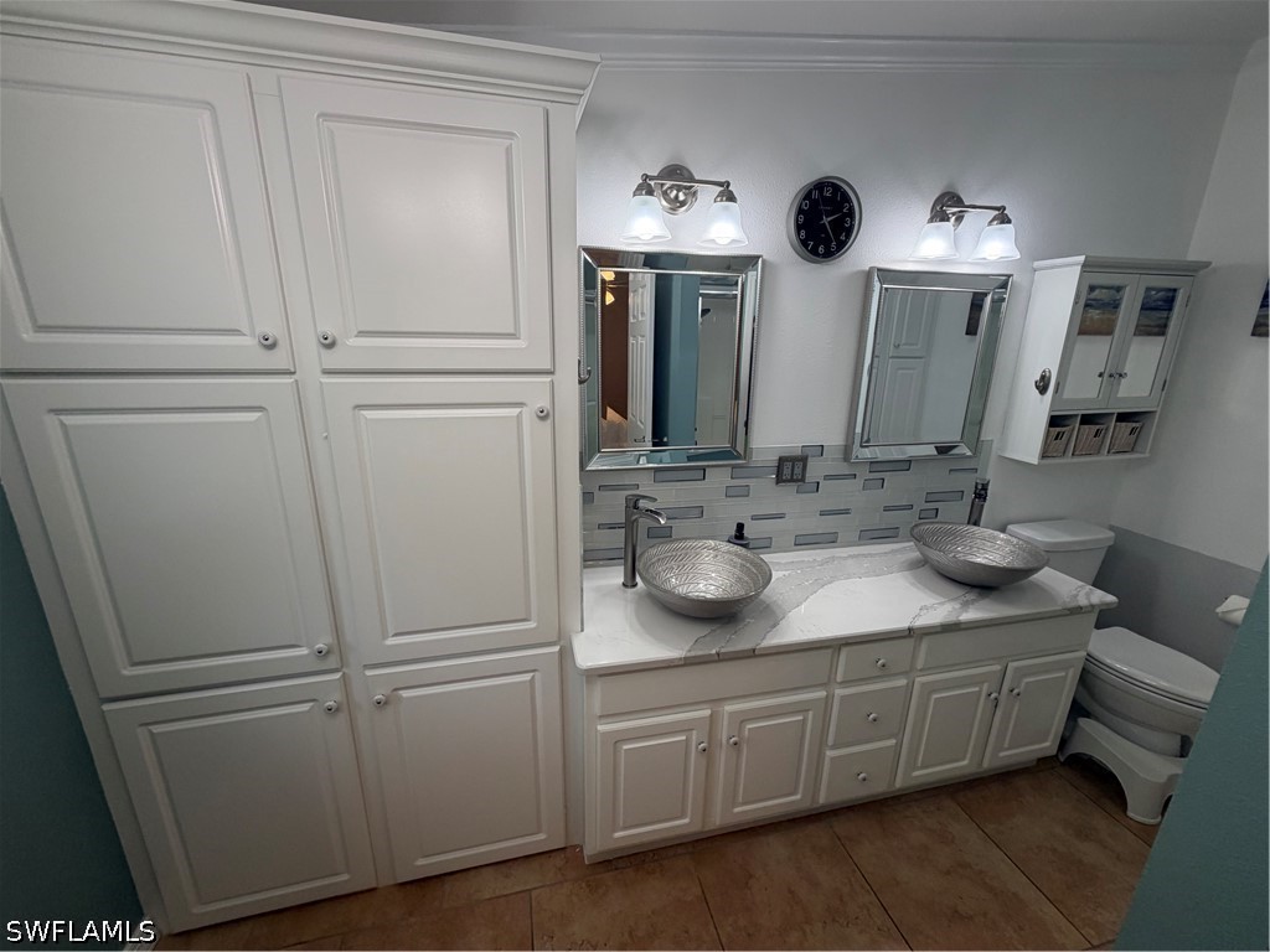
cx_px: 635
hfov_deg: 102.1
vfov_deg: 85.7
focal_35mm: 14
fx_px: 514
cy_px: 476
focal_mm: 2.22
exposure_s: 1/120
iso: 125
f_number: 2.2
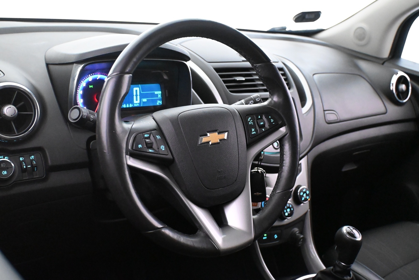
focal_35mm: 40
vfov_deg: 33.6
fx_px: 463
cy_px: 140
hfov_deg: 48.7
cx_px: 210
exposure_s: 1/40
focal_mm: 26.5
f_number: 4.5
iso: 11400
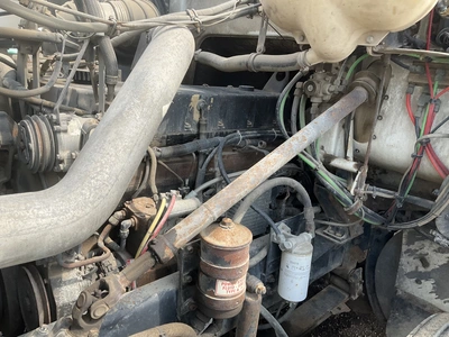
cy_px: 168
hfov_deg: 61.7
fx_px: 376
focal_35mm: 29
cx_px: 224
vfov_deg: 48.2
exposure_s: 1/482
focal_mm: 3
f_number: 1.8
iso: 25
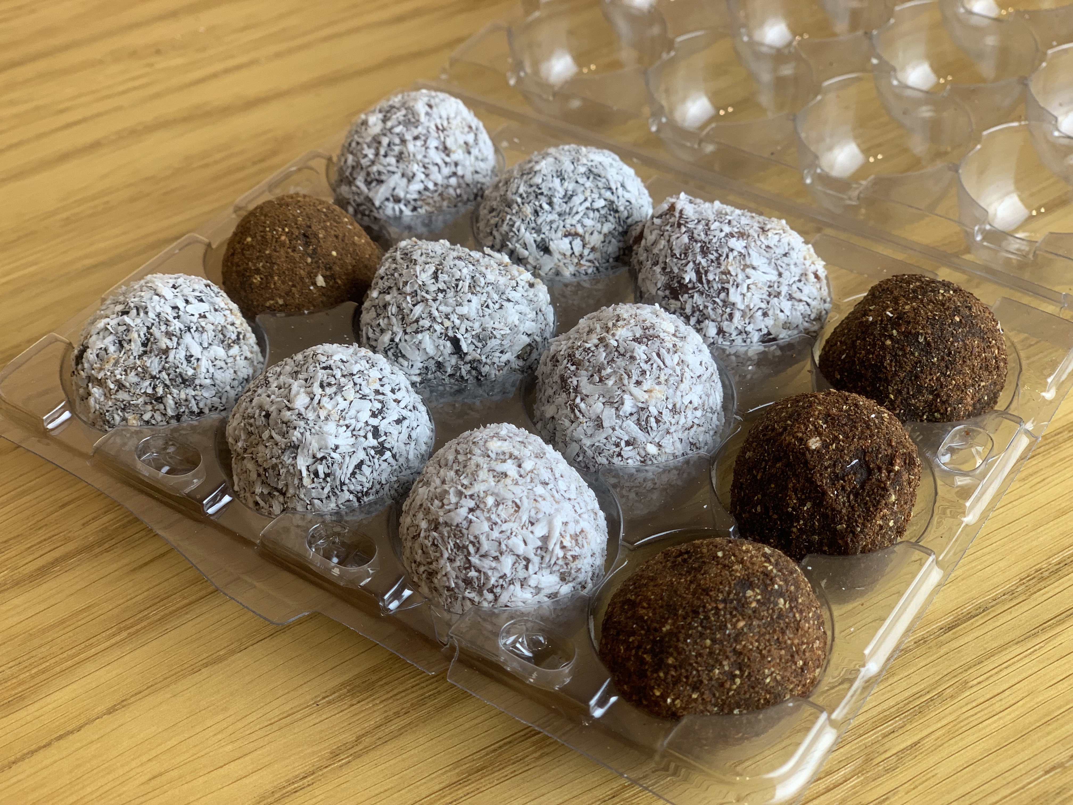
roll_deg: +1.4
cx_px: 536
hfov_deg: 36.8
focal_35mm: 52
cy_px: 402
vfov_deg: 28.0
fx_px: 1612
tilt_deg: -40.4
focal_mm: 6
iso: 50
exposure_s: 1/122
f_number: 2.4
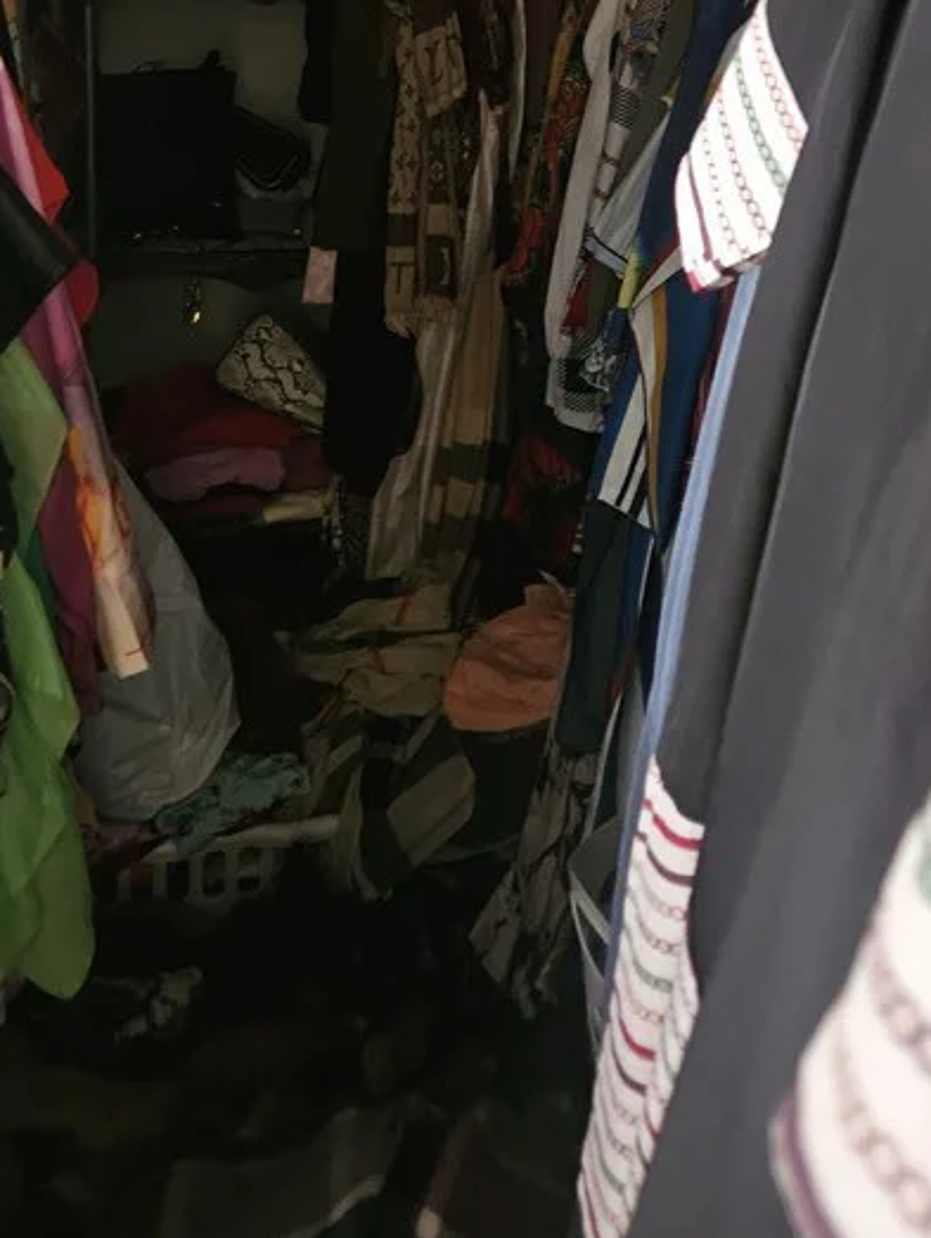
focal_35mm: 45
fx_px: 1612
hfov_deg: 32.1
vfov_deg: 39.4
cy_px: 151
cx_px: 348
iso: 1600
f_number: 1.8
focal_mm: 5.4
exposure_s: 1/15
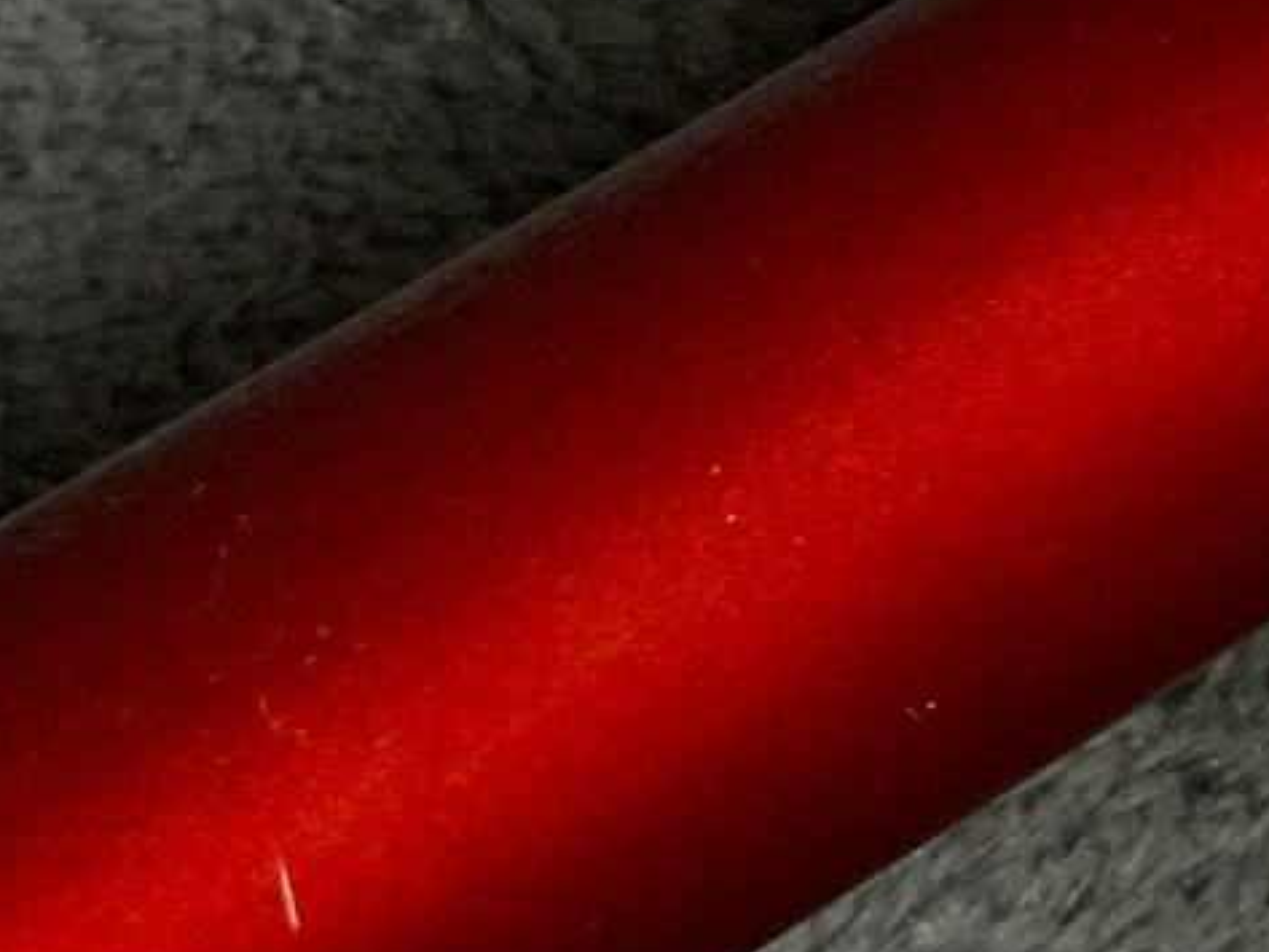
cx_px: 2763
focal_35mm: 157
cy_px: -858
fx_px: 5757
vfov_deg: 9.0
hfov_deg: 11.1
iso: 40
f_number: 1.8
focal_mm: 3
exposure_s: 1/104
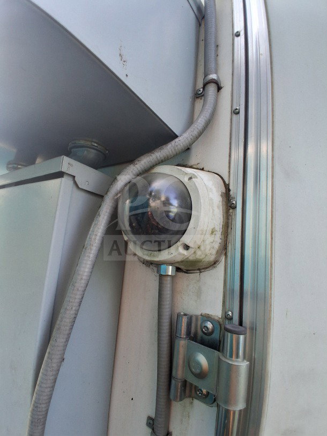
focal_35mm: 17
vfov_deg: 91.0
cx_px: 164
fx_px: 214
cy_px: 218
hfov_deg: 74.7
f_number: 2.2
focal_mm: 1.4
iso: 64
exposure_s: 1/120
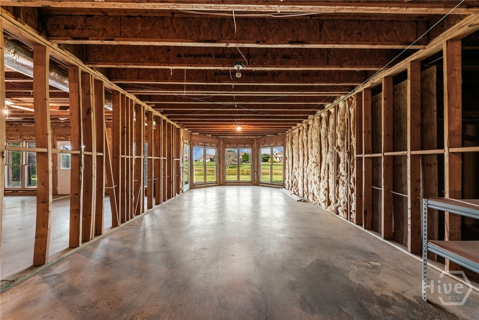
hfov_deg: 112.6
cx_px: 240
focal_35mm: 12
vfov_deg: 90.0
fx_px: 160
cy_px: 160
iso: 200
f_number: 11
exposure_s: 1/3
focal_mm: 12
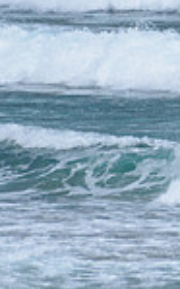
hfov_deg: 0.5
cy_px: -30
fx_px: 19083
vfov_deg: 0.9
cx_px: 494
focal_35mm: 2429
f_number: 5.6
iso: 360
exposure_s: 1/2000
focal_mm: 500
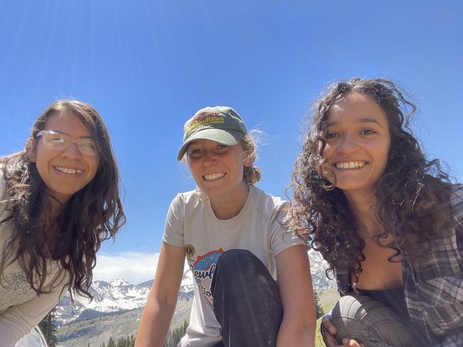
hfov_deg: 71.6
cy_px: 177
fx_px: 321
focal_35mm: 24
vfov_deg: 56.8
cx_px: 224
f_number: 2.2
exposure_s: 1/320
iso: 25
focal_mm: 2.71
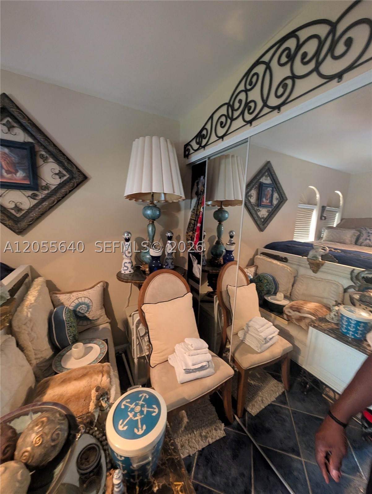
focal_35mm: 12
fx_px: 171
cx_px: 186
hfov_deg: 94.6
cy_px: 247
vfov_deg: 110.5
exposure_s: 1/30
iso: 522
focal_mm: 2.02
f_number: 1.7
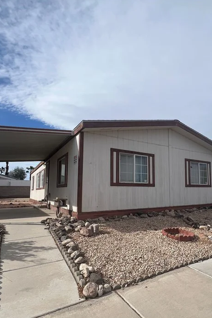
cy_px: 173
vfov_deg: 83.7
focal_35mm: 20
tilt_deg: +4.7
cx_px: 144
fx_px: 176
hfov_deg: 60.3
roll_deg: +0.6
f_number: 1.8
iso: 32
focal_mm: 1.57
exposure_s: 1/2597
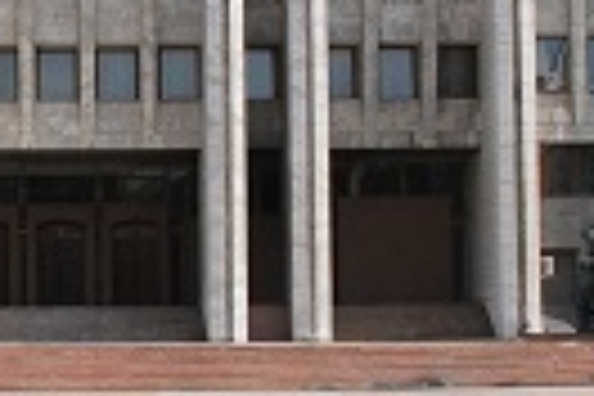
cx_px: 36
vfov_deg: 7.3
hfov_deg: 10.9
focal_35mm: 188
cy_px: 18
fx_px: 3102
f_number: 10
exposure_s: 1/250
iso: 160
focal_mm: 22
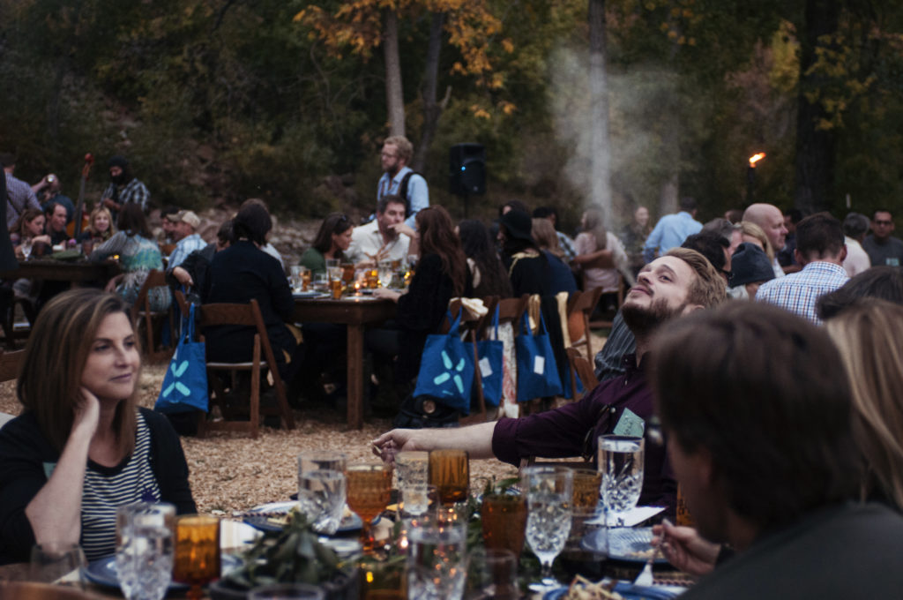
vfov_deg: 18.9
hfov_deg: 28.1
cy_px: 300
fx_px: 1804
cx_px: 452
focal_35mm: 72
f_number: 2.8
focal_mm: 48
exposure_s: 1/80
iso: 1000
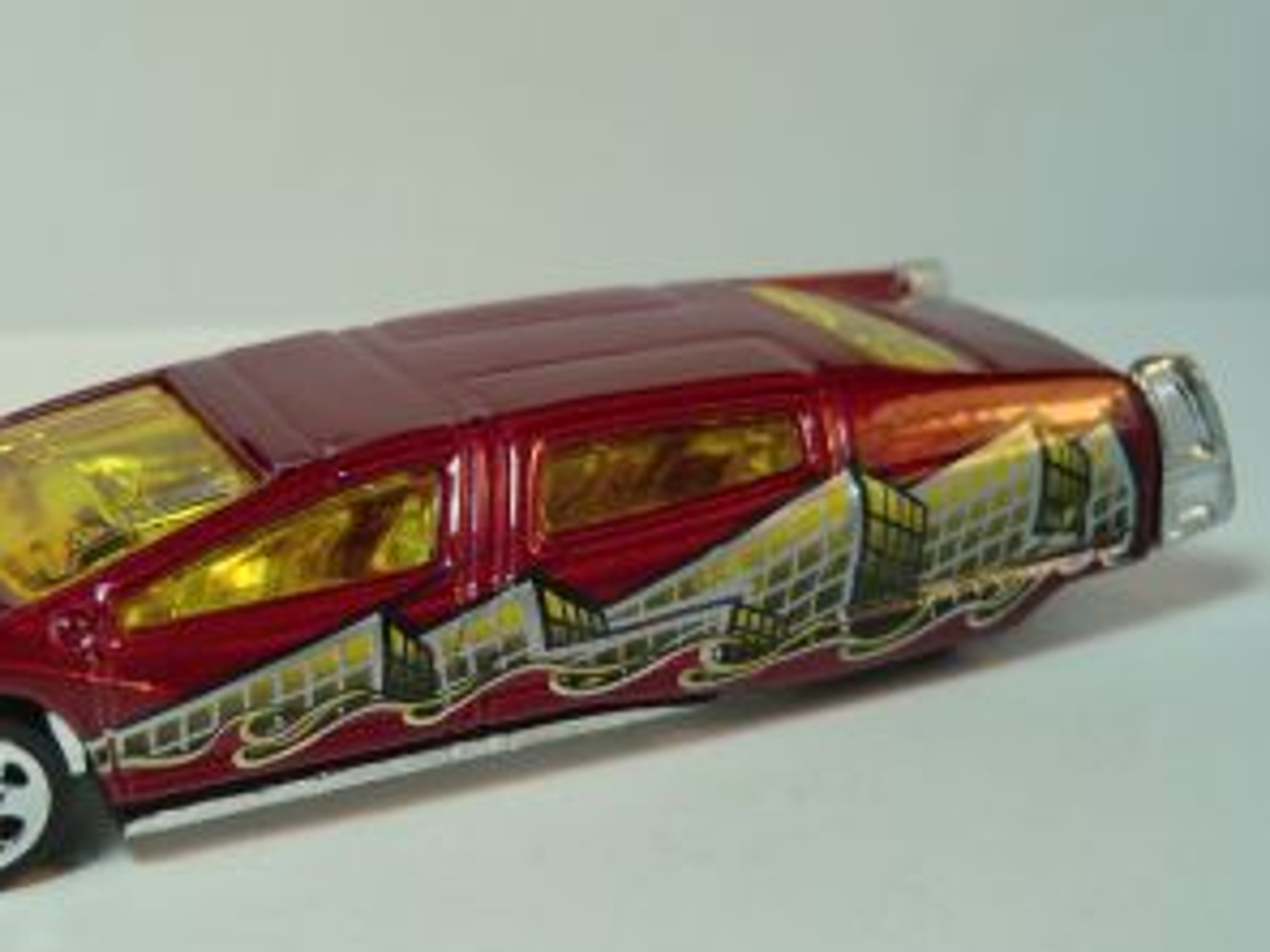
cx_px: 442
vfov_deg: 27.0
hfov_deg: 35.3
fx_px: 1981
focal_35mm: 54
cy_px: 489
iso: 64
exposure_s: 1/60
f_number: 3.8
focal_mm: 7.1
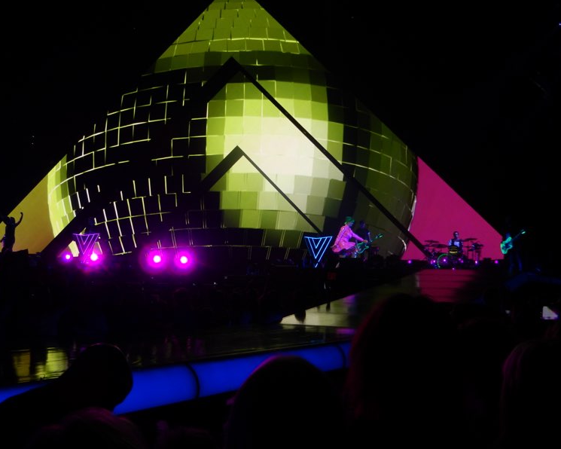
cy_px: 224
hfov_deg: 42.9
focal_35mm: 43
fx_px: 714
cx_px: 270
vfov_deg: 34.9
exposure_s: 1/80
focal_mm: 7.3
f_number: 4.2
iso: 125
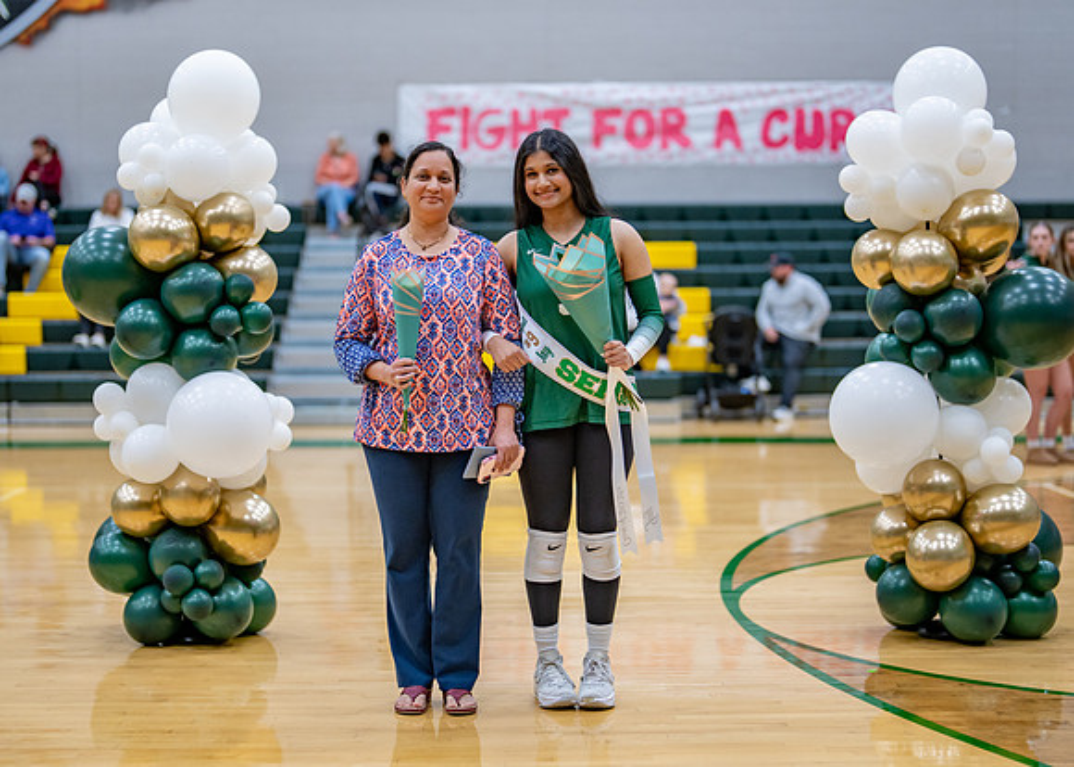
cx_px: 517
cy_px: 362
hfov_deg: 29.6
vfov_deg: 21.4
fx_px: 2029
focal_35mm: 67
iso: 500
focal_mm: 50
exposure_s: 1/640
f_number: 1.2
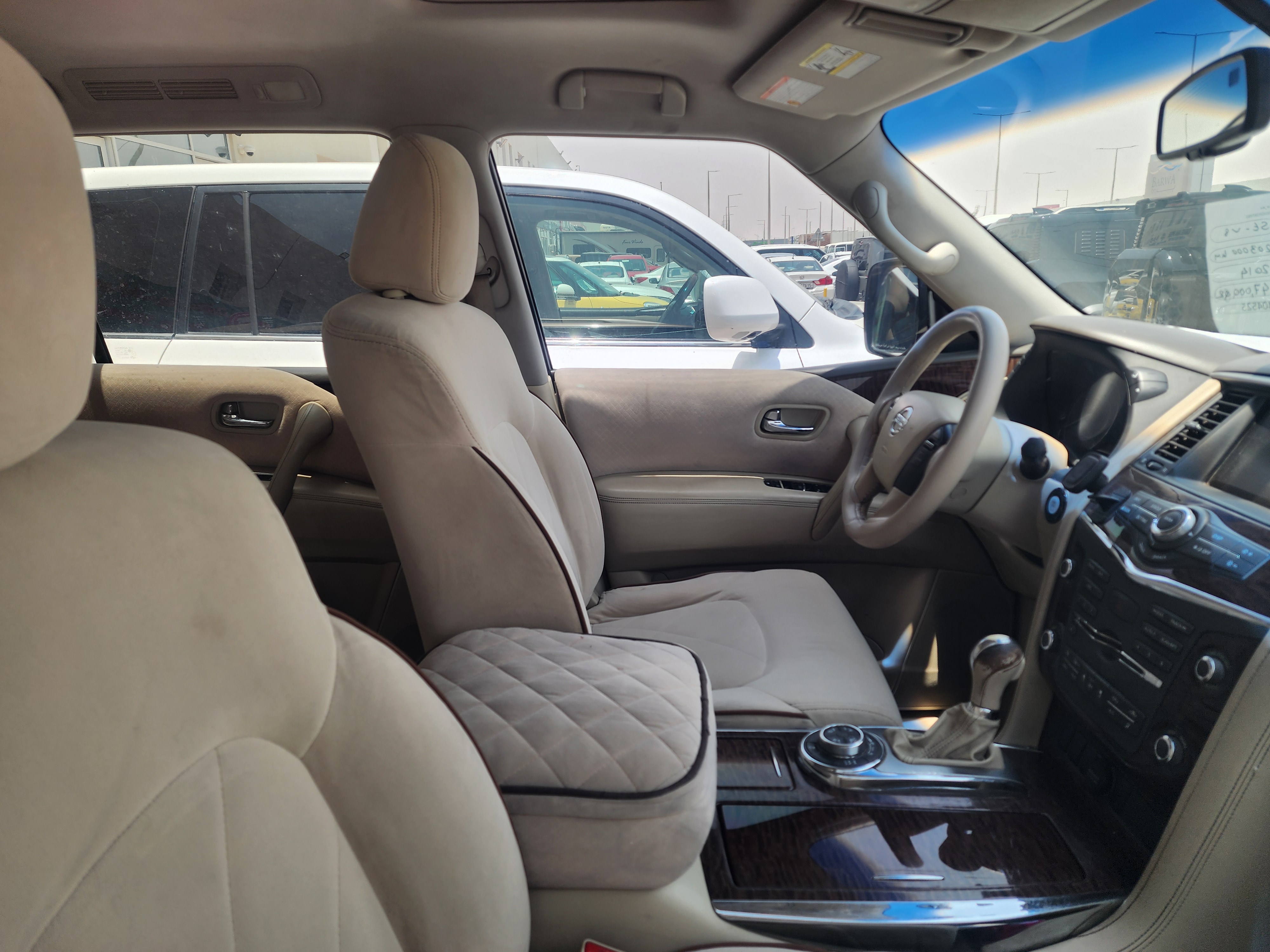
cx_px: 635
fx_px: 844
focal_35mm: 23
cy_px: 476
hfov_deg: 73.9
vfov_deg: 58.9
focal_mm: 6.4
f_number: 1.8
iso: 20
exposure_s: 1/100
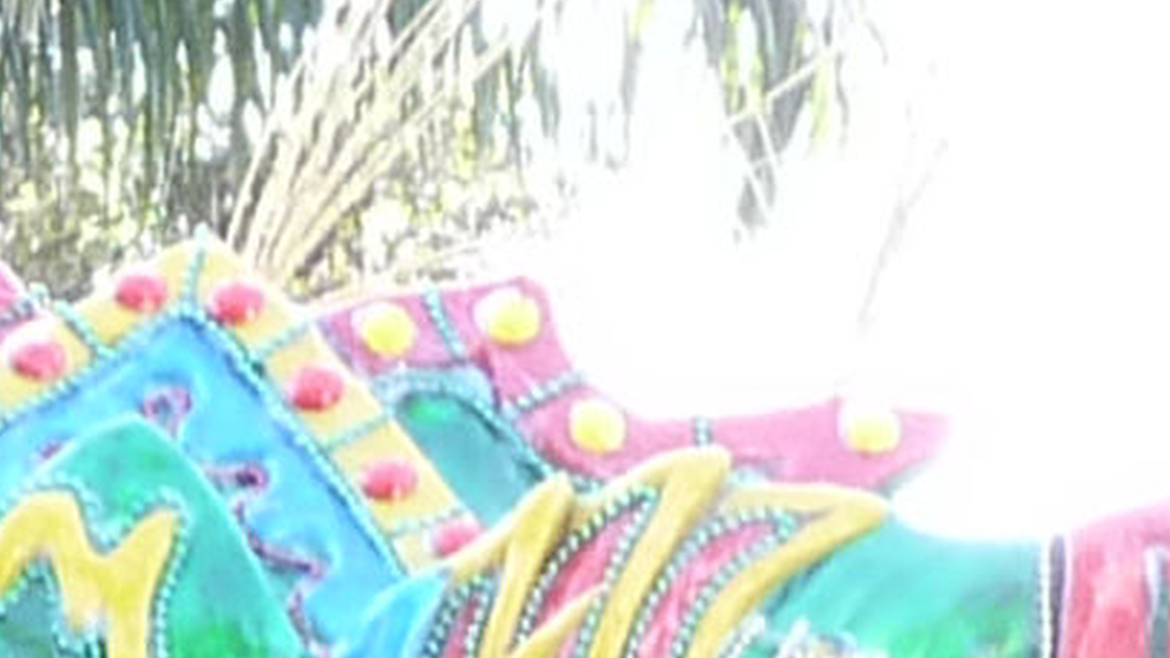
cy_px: 2735
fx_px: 8501
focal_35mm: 274
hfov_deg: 7.9
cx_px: 581
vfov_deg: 4.1
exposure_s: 1/125
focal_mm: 4.9
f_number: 2.8
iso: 200
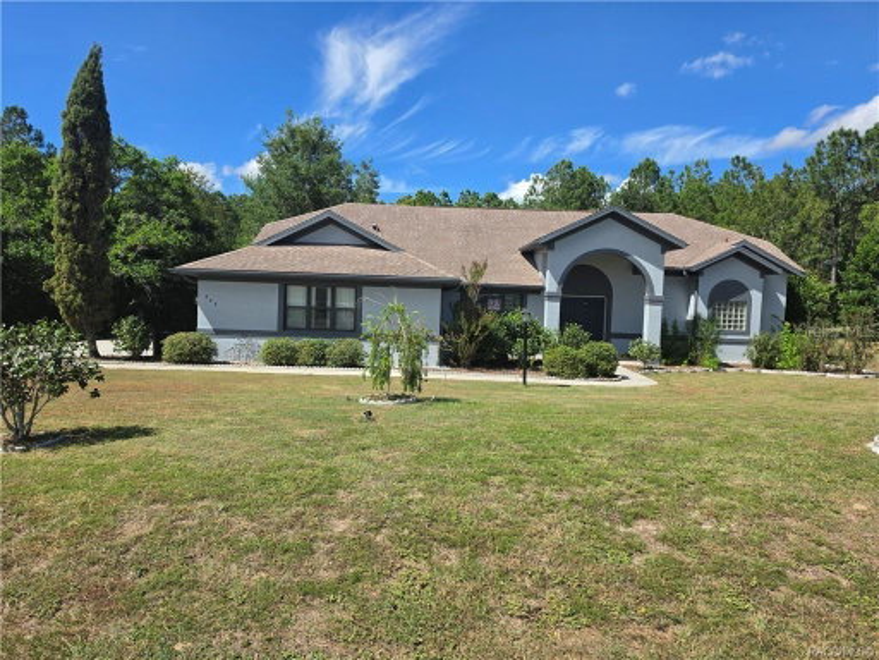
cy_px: 330
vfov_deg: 58.9
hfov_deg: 73.9
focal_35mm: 23
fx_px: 584
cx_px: 440
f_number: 1.4
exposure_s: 1/7058
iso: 64
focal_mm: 6.5
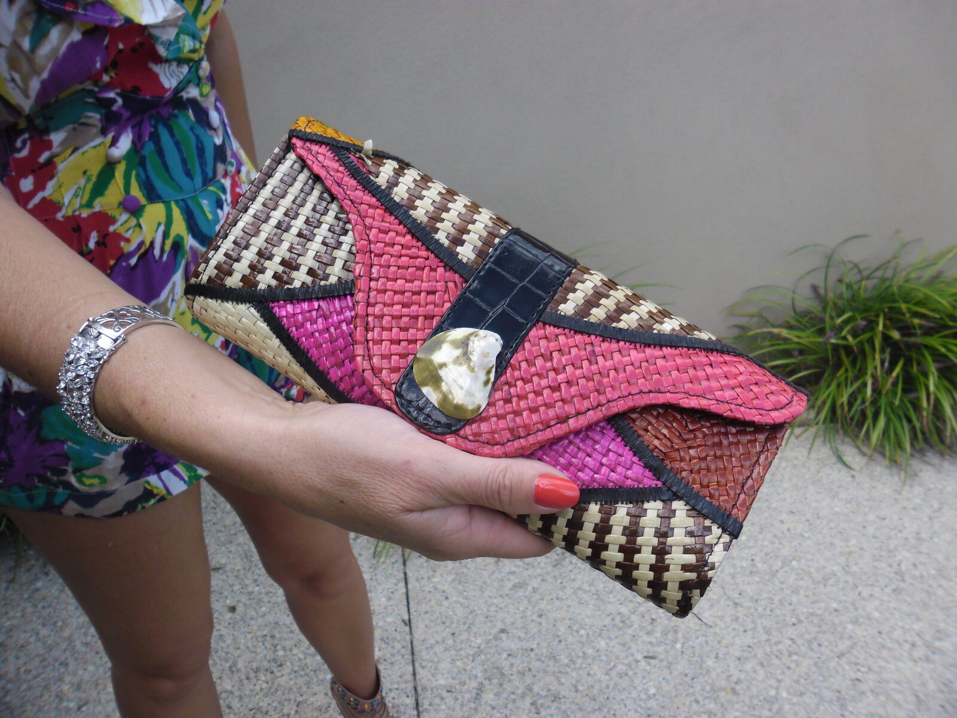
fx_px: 746
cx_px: 478
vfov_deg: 51.4
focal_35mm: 27
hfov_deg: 65.3
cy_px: 359
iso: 80
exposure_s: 1/317
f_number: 3.5
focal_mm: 4.9
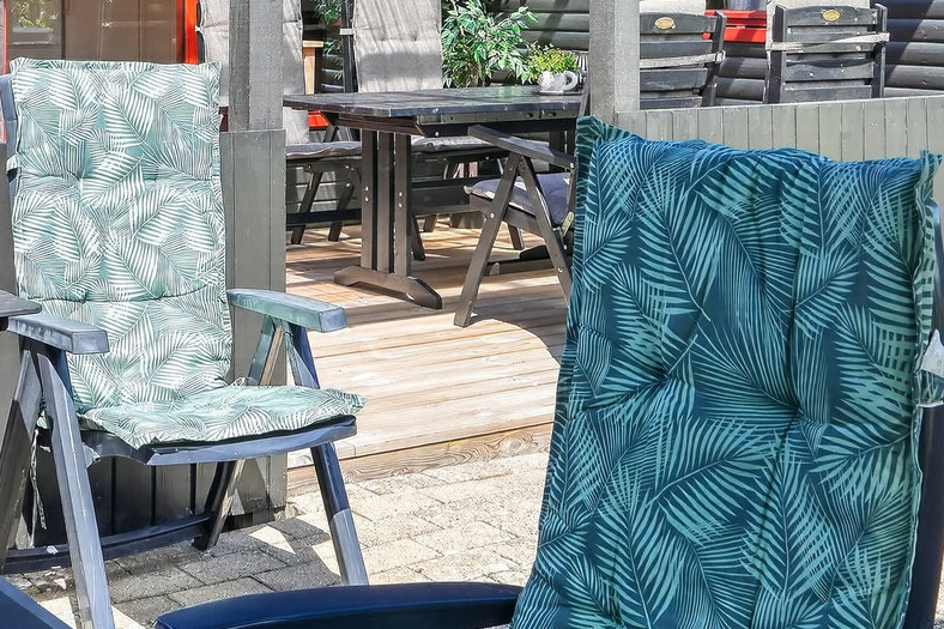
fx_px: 1704
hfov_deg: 30.5
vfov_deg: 20.3
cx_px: 244
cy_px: 4
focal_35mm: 65
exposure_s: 1/60
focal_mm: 20
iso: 400
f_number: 8
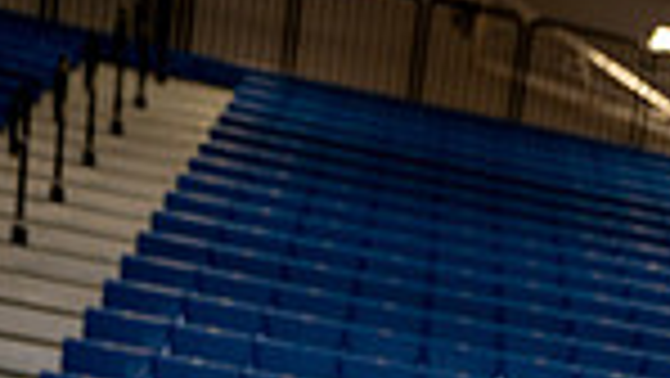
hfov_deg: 17.1
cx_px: 657
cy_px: 986
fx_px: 2186
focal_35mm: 123
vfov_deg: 8.7
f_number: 5.6
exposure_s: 1/250
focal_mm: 39
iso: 400
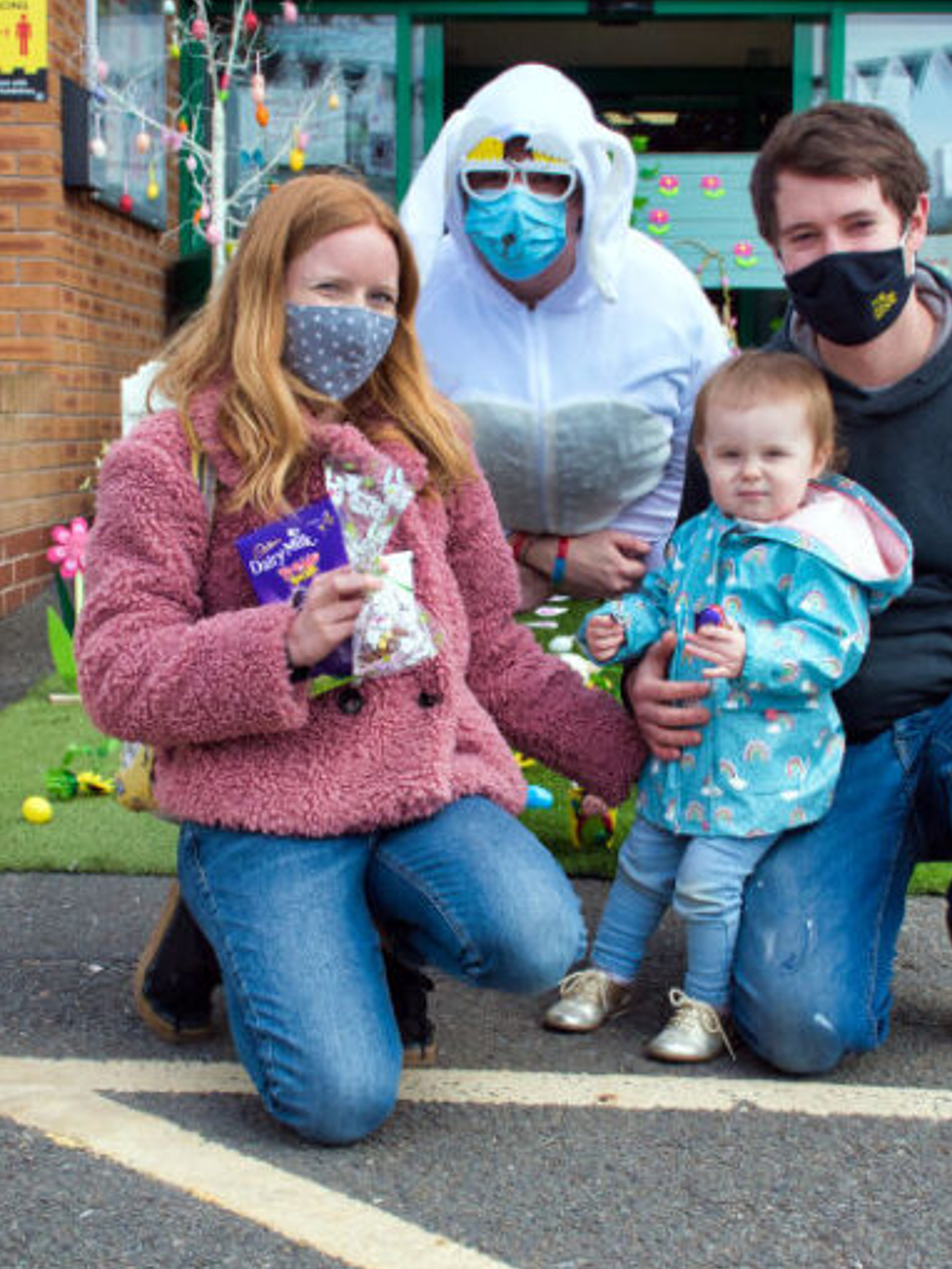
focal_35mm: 58
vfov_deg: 33.2
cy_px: 633
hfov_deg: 25.2
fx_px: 2126
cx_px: 498
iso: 640
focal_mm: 27
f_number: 8
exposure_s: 1/1000
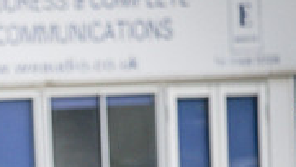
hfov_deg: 1.1
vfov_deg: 0.6
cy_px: 217
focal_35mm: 1948
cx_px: -235
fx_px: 15296
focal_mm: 400
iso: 800
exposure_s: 1/1250
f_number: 5
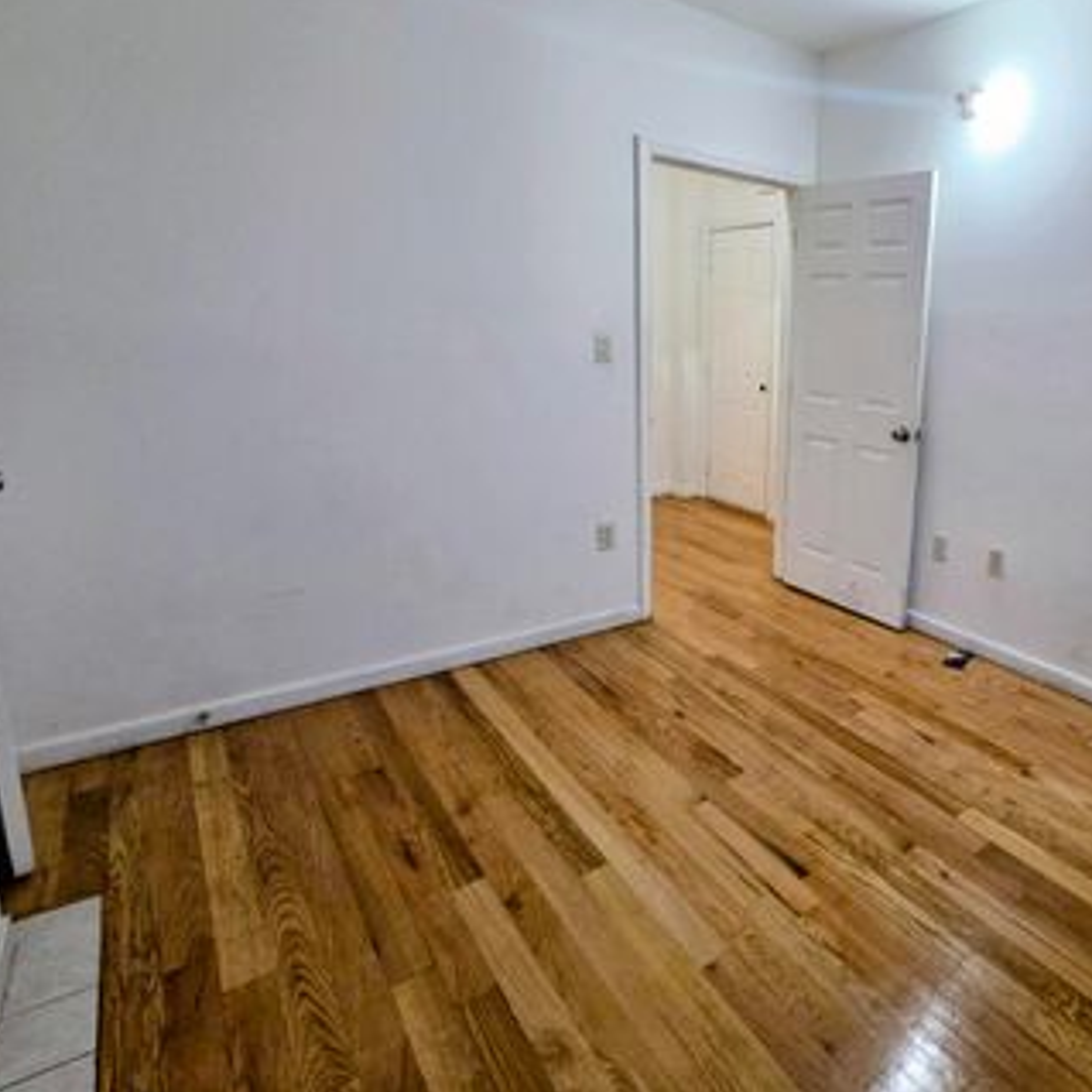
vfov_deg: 80.1
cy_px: 457
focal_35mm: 18
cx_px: 832
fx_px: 642
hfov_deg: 74.4
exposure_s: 1/60
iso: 320
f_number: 2.2
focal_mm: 2.2
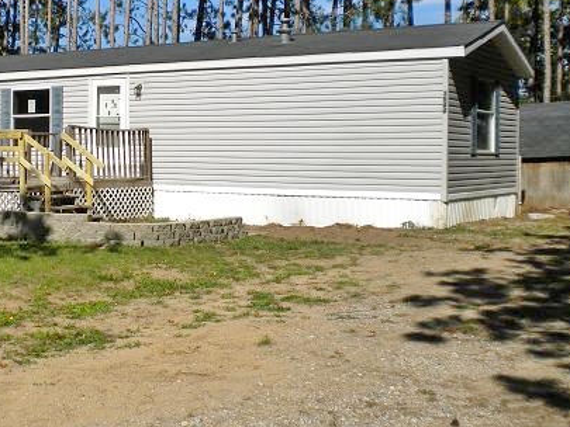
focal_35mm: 56
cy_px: 163
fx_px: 922
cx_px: 124
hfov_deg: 33.5
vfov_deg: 26.0
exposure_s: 1/1000
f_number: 4.6
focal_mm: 6.3
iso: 80
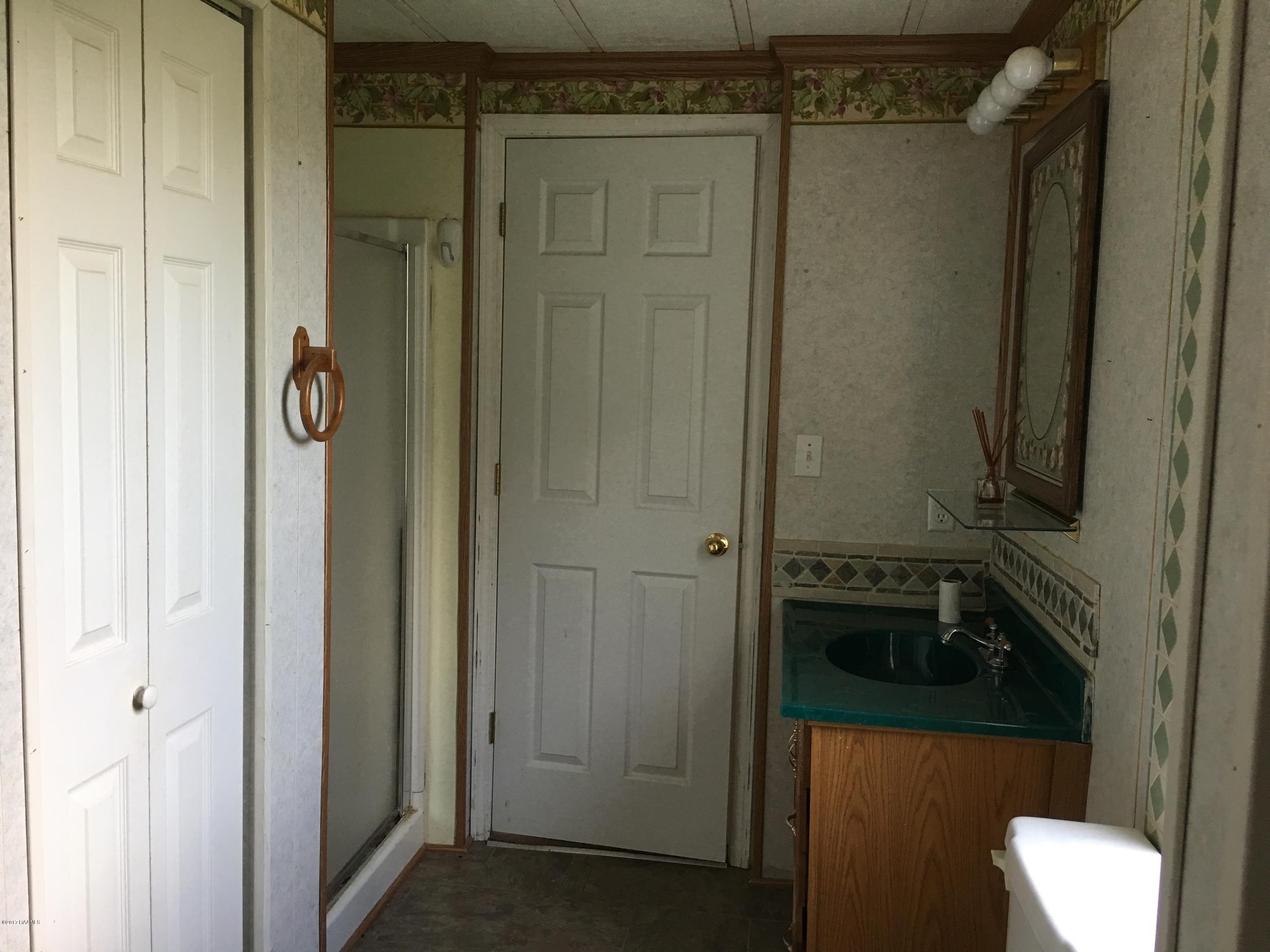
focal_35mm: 29
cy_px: 476
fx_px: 1064
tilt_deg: -5.3
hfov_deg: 61.7
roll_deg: -1.6
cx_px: 635
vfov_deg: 48.2
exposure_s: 1/15
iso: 32
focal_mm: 4.15
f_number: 2.2
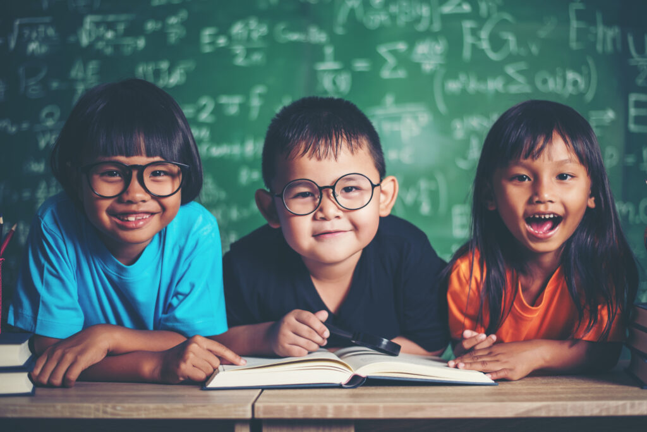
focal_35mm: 50
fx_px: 899
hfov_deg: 39.6
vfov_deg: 27.0
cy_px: 216
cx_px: 324
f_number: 1.8
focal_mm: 50
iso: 100
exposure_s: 1/200
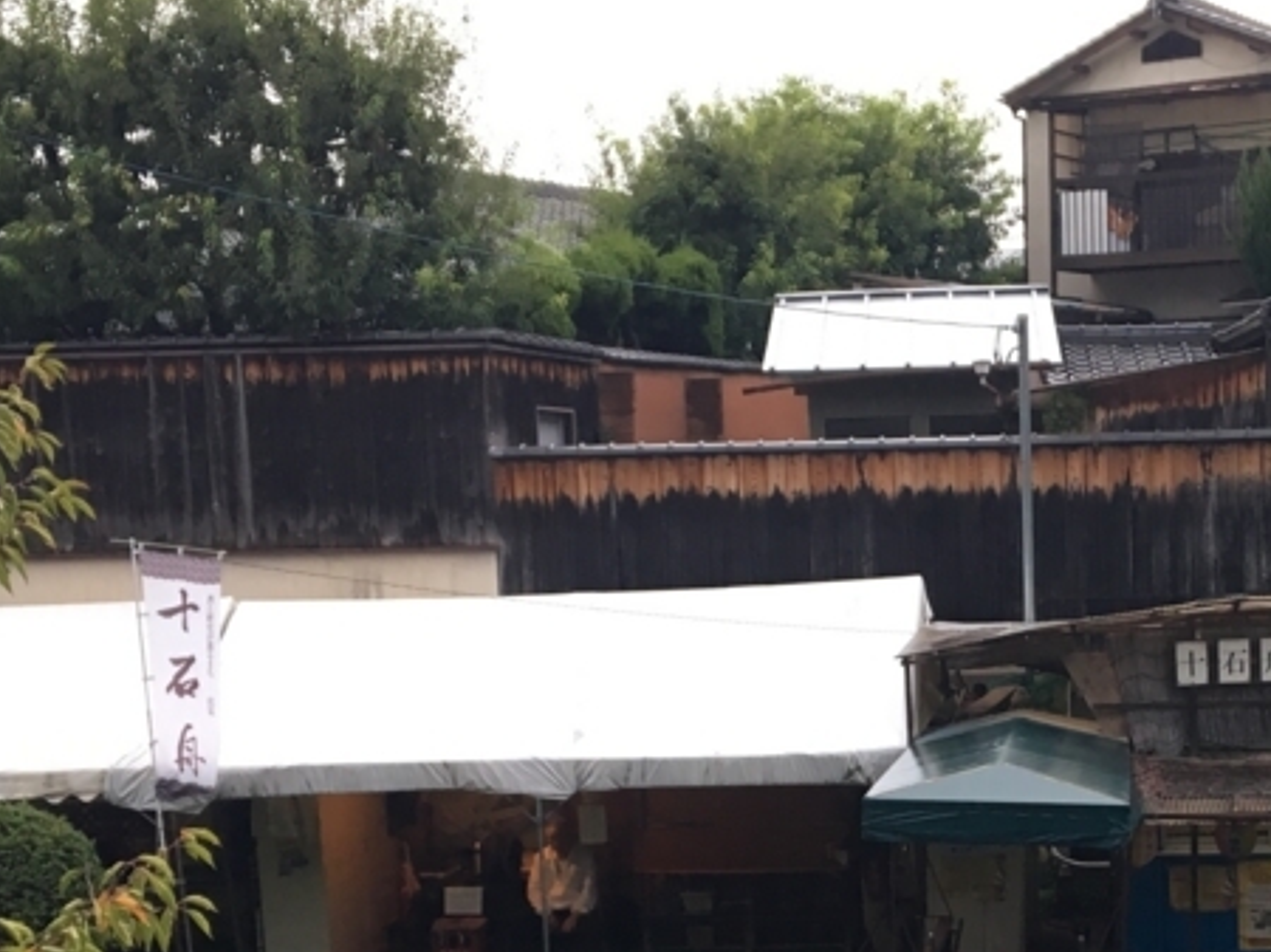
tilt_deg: -8.7
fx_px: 2422
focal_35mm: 66
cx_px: 1006
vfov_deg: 21.7
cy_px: 864
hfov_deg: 28.8
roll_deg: +1.9
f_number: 2.2
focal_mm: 4.15
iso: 32
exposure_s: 1/30
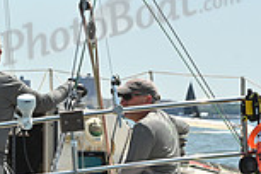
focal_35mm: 265
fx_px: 1921
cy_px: 134
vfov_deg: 5.2
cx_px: -87
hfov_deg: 7.7
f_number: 9
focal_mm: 70
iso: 320
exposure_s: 1/1000
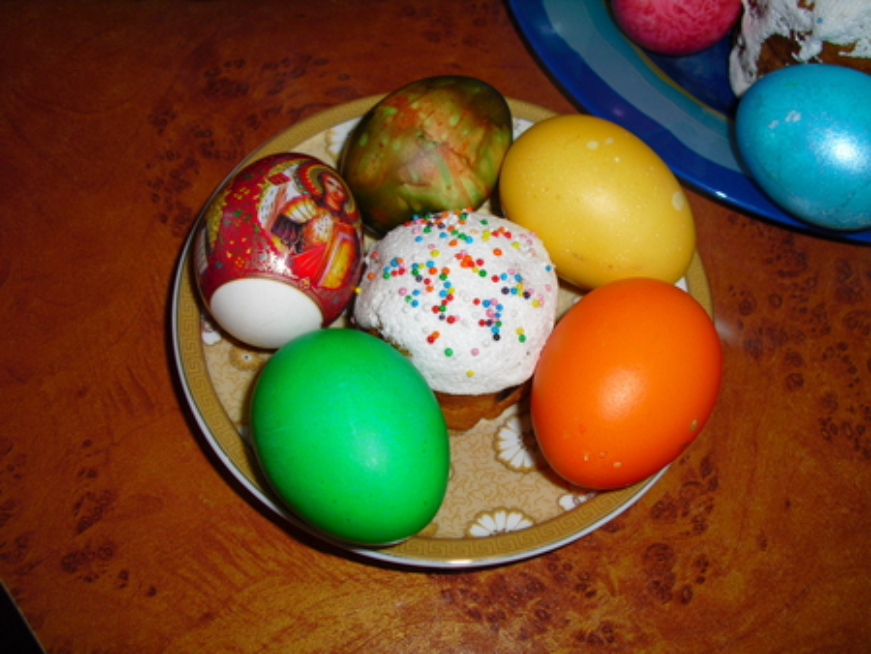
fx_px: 906
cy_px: 327
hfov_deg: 51.3
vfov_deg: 39.7
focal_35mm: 36
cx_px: 436
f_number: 3.1
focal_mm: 6.3
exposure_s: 1/60
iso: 100
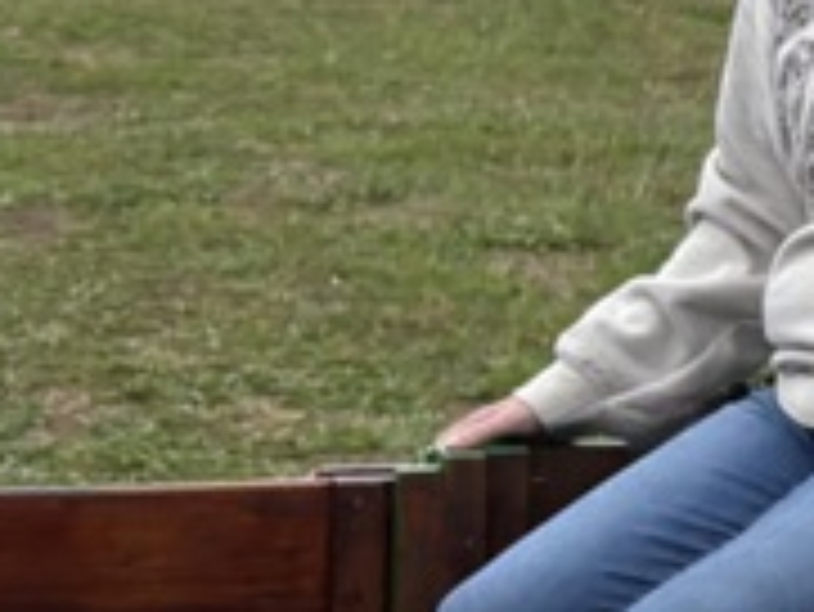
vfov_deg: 10.1
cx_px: 2253
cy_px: 315
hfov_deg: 10.5
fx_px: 3459
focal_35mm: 147
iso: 50
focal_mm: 5.96
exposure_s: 1/907
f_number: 1.6
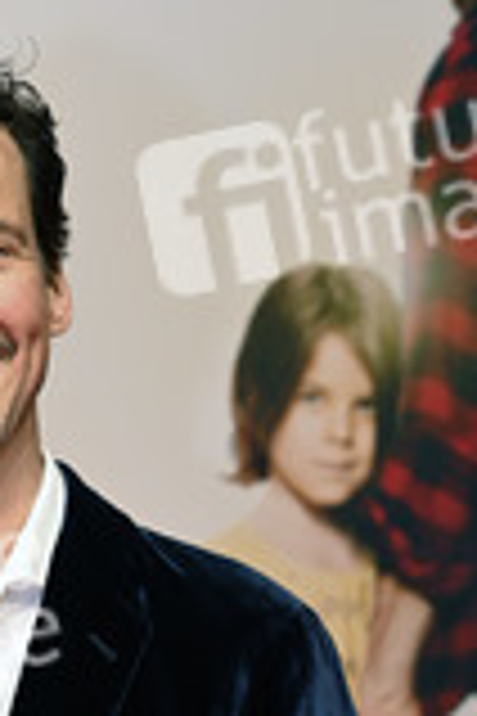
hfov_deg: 8.2
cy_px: 865
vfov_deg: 12.1
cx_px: -40
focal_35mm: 166
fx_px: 3299
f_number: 5
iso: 640
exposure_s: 1/125
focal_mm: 66
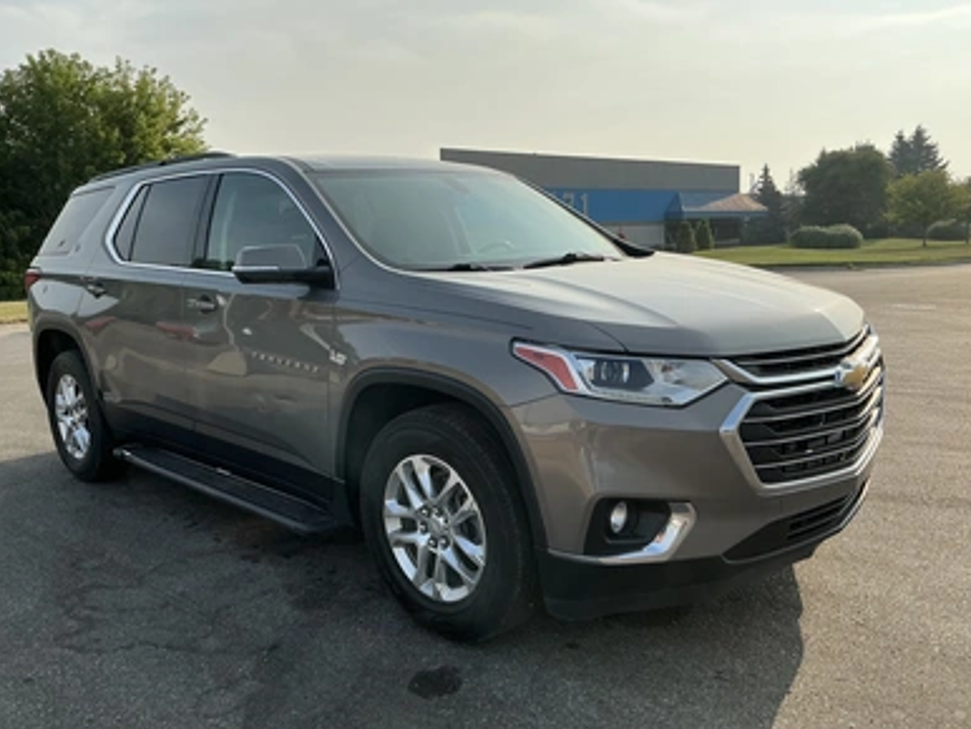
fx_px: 814
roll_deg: +2.6
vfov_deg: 48.3
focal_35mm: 29
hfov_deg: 61.6
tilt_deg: -6.3
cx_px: 478
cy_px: 357
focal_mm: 3
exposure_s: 1/1984
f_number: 1.8
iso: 25
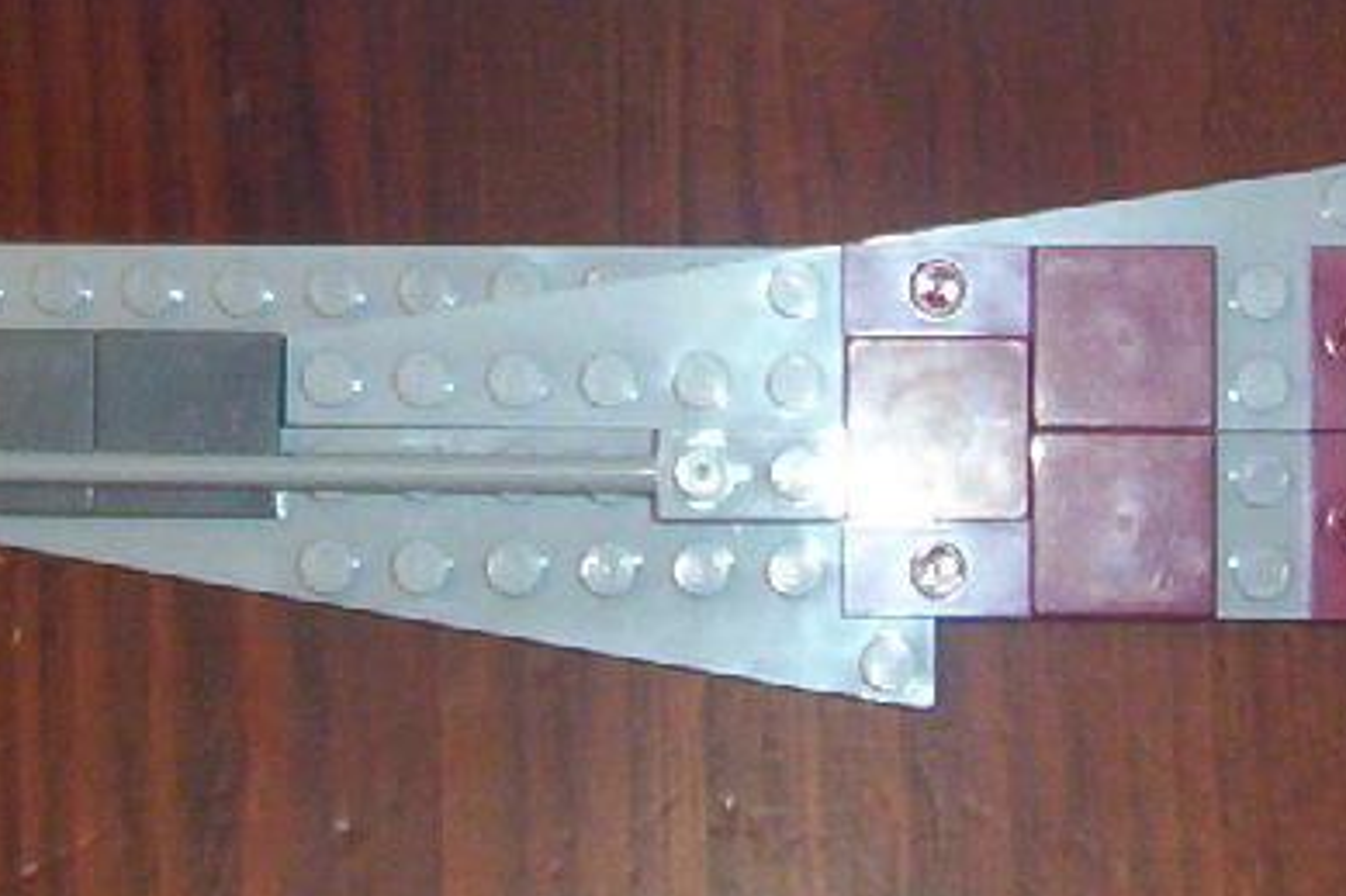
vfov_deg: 11.9
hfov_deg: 17.9
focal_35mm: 114
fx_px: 4260
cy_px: 83
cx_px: 536
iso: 140
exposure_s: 1/30
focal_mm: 5.54
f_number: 2.76
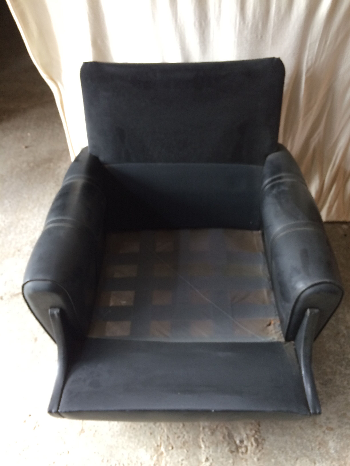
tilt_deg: -48.8
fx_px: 391
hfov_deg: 48.2
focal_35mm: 29
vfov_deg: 61.7
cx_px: 175
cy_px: 233
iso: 125
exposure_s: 1/33
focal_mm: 4.15
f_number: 2.2
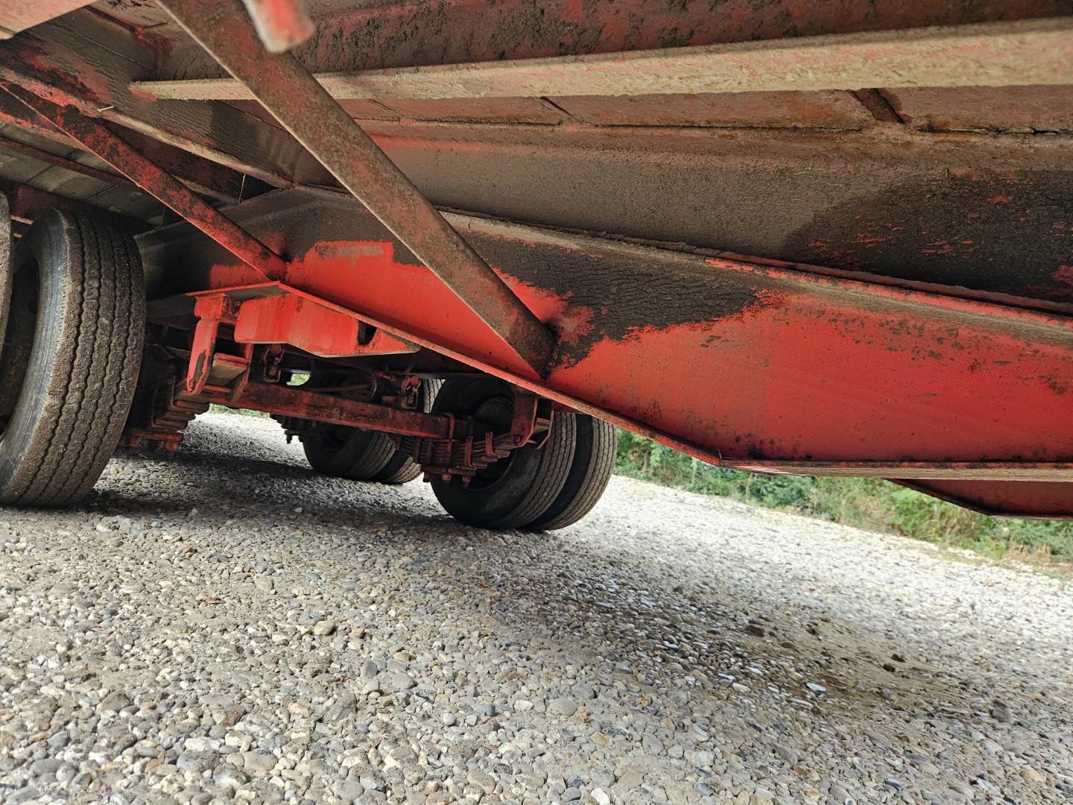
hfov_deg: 73.9
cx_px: 536
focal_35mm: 23
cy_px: 402
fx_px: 713
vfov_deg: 58.9
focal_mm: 5.4
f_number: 1.8
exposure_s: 1/100
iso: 40
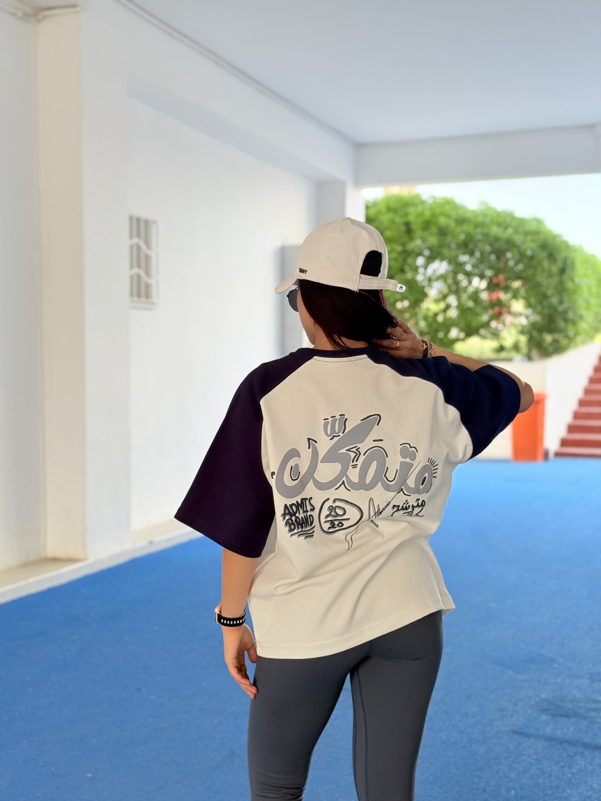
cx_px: 300
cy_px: 400
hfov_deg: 30.3
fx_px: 1111
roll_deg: -0.3
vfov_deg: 39.7
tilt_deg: -2.7
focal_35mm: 48
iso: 64
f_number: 1.78
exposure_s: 1/188
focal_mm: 6.76
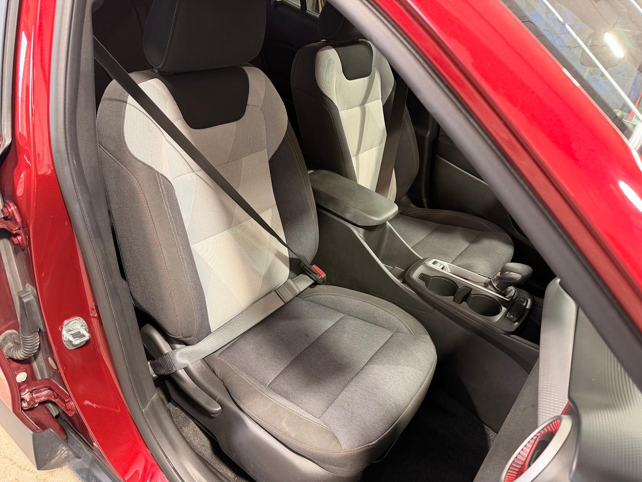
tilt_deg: -34.1
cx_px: 321
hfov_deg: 71.6
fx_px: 445
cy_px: 241
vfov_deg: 56.8
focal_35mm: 24
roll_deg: -8.8
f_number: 1.78
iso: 160
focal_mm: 6.76
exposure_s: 1/60
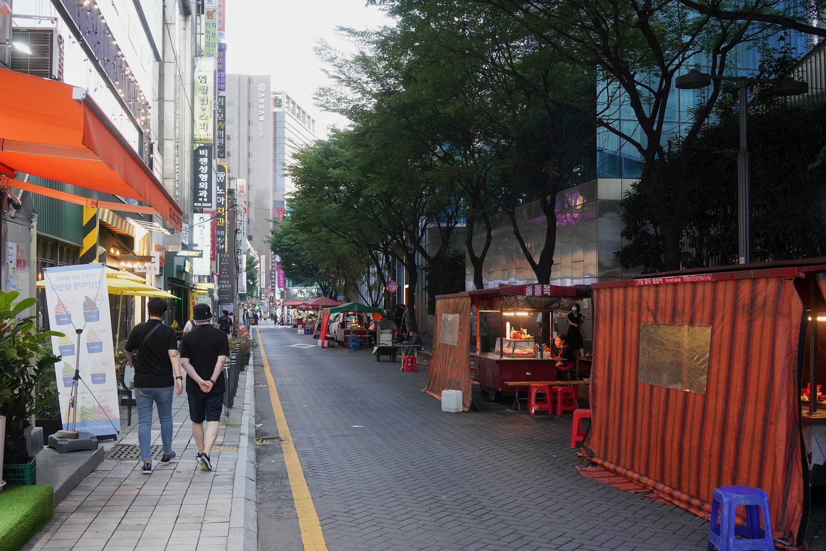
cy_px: 276
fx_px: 803
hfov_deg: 54.4
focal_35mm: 35
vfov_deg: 37.9
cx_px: 413
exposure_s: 1/100
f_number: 7.1
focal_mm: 35
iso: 3200
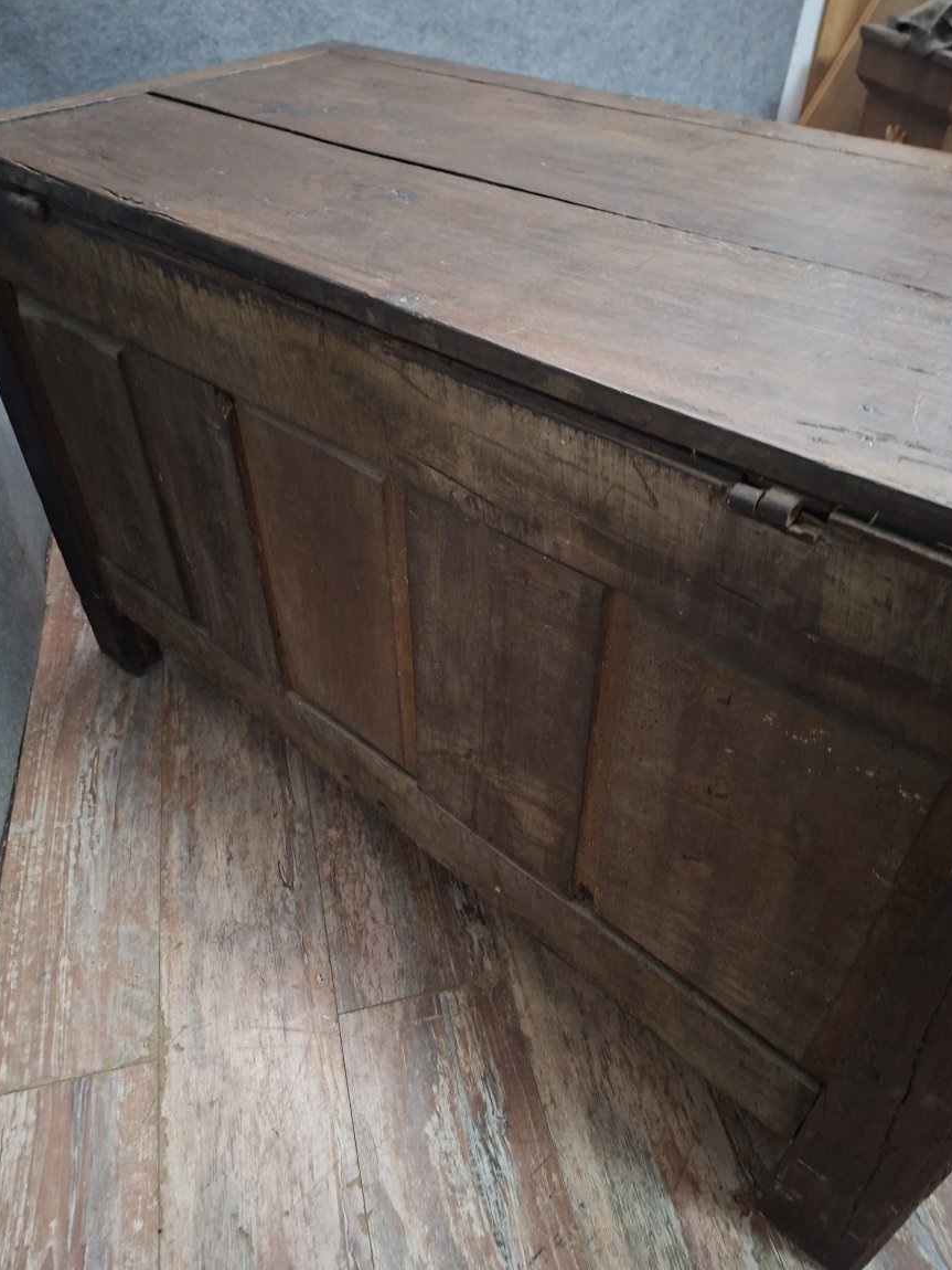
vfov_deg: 71.6
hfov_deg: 56.8
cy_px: 660
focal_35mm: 24
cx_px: 472
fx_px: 880
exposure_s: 1/20
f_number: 1.8
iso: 800
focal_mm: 5.54
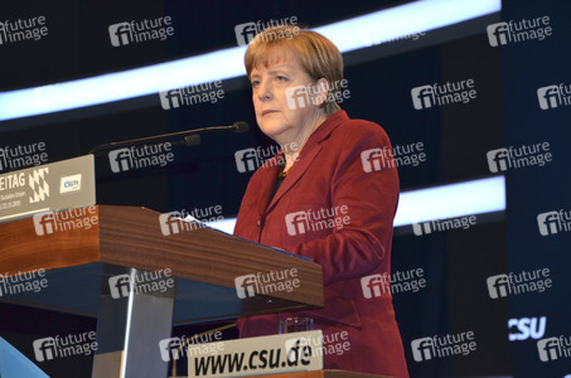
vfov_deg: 8.7
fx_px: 2493
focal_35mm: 158
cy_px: 189
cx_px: 286
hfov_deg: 13.1
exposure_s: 1/200
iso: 1600
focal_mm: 105
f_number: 5.6
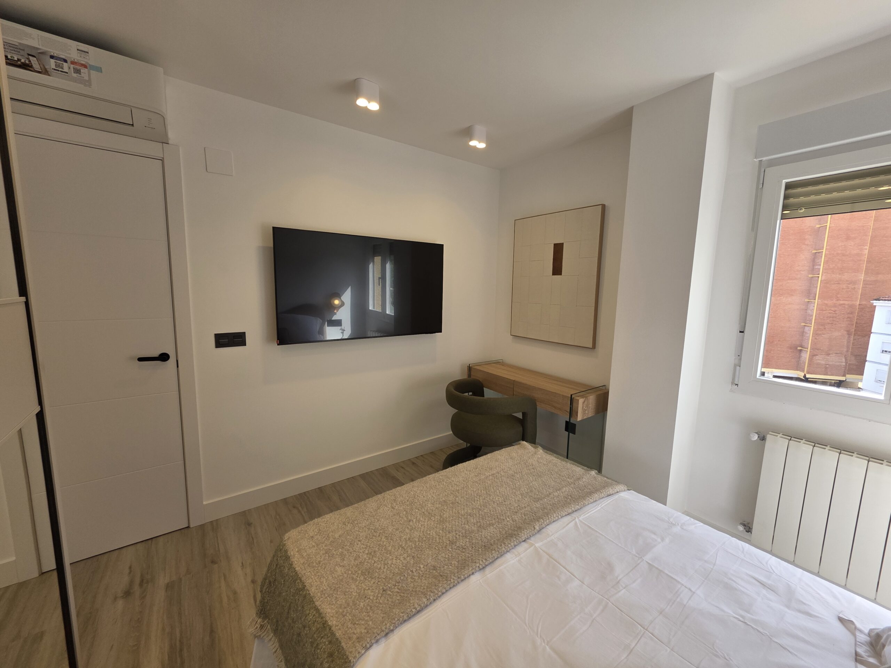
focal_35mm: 13
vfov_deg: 89.9
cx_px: 446
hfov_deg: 106.2
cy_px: 334
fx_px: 335
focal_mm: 2.2
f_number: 1.9
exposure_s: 1/254
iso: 40
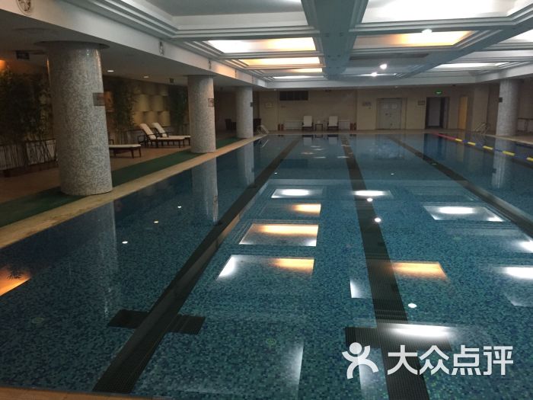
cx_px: 266
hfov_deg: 61.7
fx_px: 447
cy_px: 200
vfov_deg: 48.2
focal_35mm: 29
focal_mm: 4.15
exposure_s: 1/25
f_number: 2.2
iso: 250
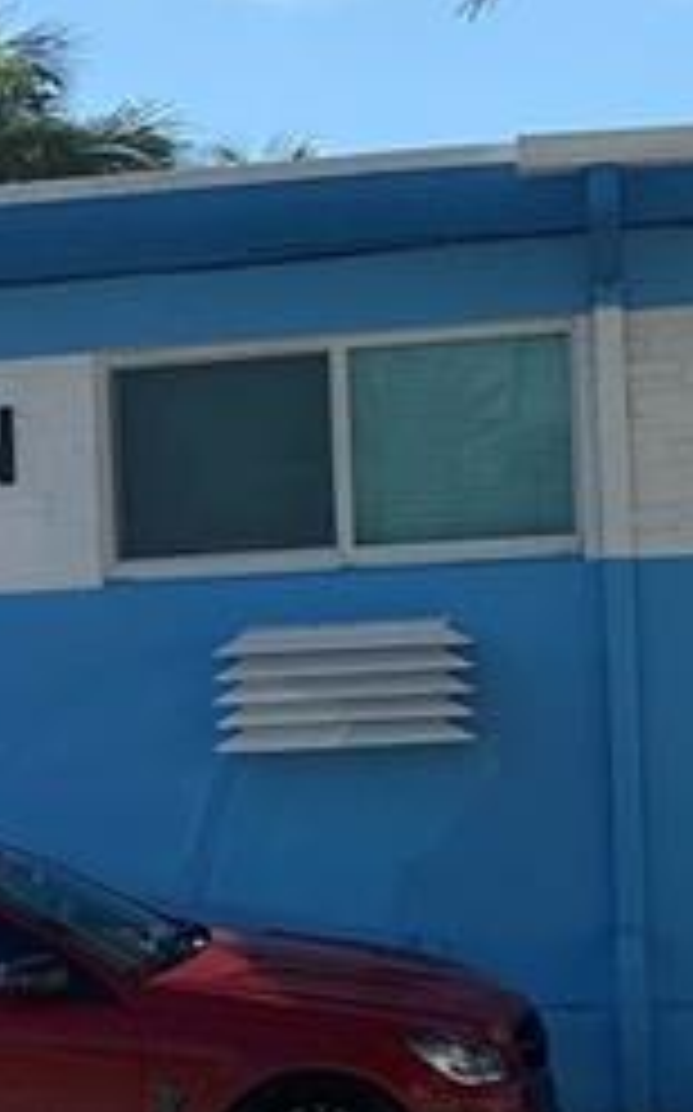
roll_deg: +1.9
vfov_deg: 15.5
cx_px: -1004
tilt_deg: +0.3
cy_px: 815
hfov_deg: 8.8
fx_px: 4056
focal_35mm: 134
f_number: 1.8
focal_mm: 4.25
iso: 32
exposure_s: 1/4444
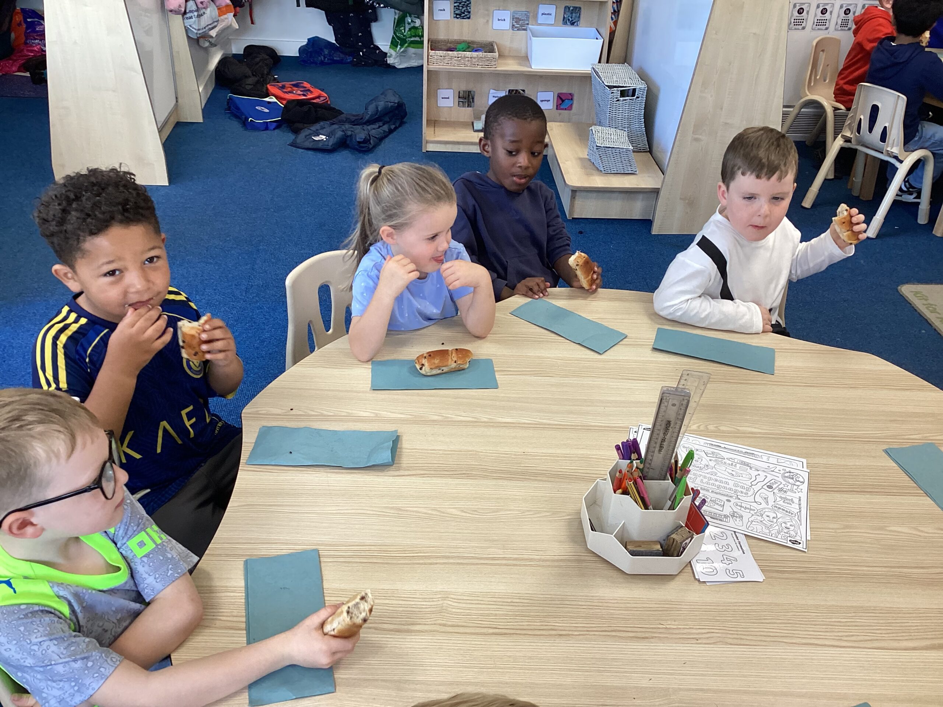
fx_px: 844
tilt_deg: -33.1
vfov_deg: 45.4
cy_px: 354
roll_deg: -4.0
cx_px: 472
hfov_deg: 58.4
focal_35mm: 31
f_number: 2.4
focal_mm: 3.3
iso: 80
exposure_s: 1/50
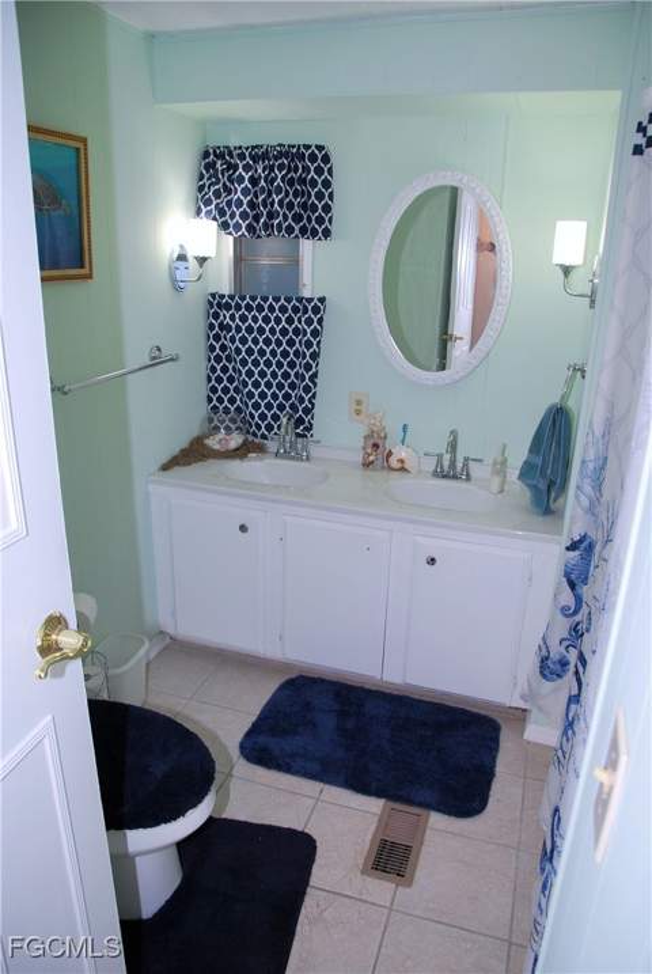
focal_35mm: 24
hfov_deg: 53.3
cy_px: 487
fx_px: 650
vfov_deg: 73.7
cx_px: 326
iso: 200
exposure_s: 1/60
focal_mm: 16
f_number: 4
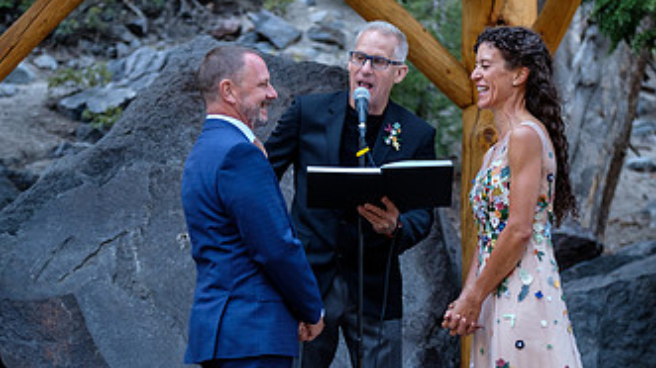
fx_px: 2678
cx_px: 287
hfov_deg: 14.0
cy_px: 244
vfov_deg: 7.9
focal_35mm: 154
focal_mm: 56.3
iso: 640
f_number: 2.8
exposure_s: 1/100
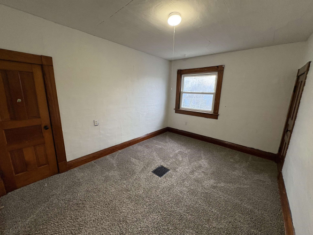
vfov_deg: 85.7
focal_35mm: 14
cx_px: 156
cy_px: 118
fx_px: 127
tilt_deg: -11.1
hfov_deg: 102.1
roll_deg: -1.8
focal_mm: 2.22
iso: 320
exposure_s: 1/120
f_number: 2.2
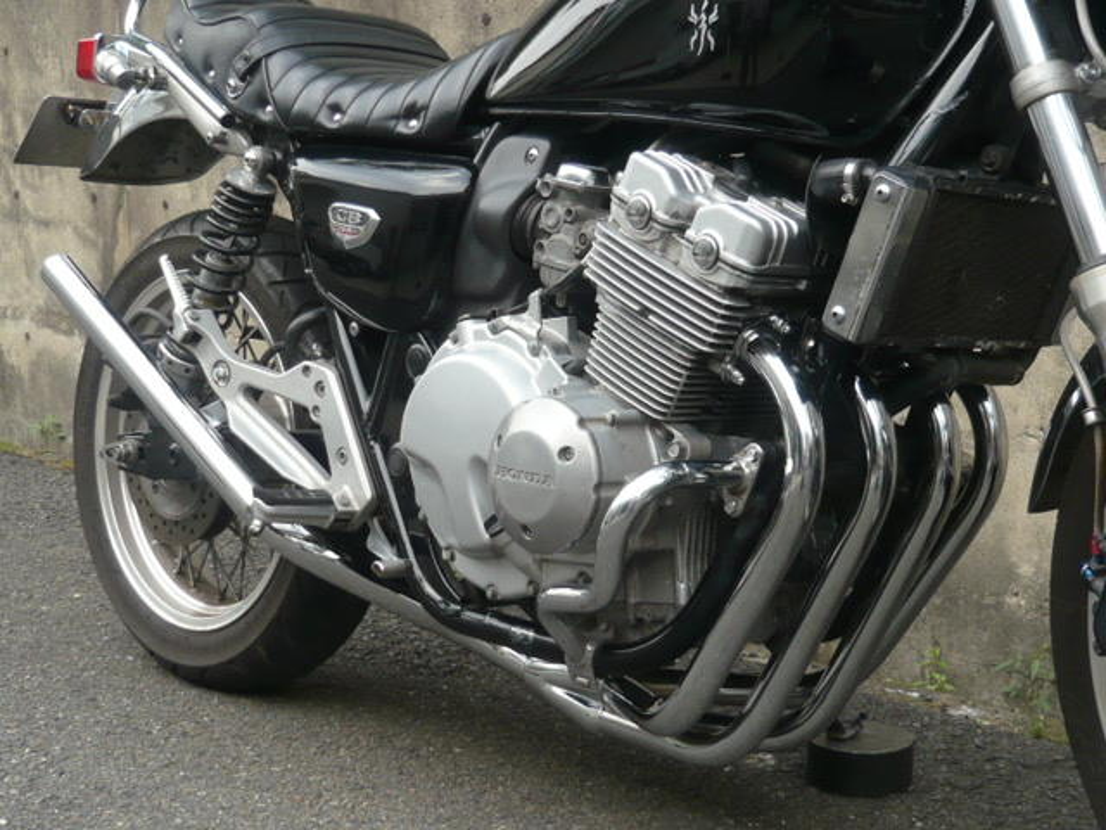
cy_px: 415
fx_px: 1821
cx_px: 553
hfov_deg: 33.8
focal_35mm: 57
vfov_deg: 25.7
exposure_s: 1/100
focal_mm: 6.2
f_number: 3.2
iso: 100
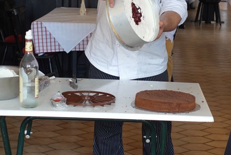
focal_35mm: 73
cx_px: 120
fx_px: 469
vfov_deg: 18.7
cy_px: 73
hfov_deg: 27.7
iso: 500
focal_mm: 24.71
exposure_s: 1/80
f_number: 2.8
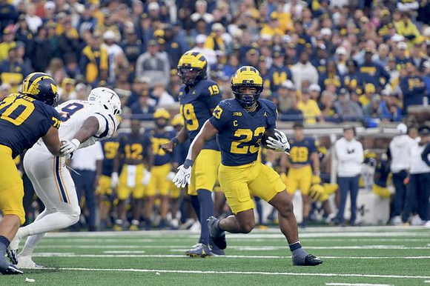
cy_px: 143
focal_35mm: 300
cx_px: 215
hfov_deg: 6.9
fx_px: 3581
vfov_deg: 4.6
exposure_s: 1/1000
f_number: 2.8
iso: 1000
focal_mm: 200
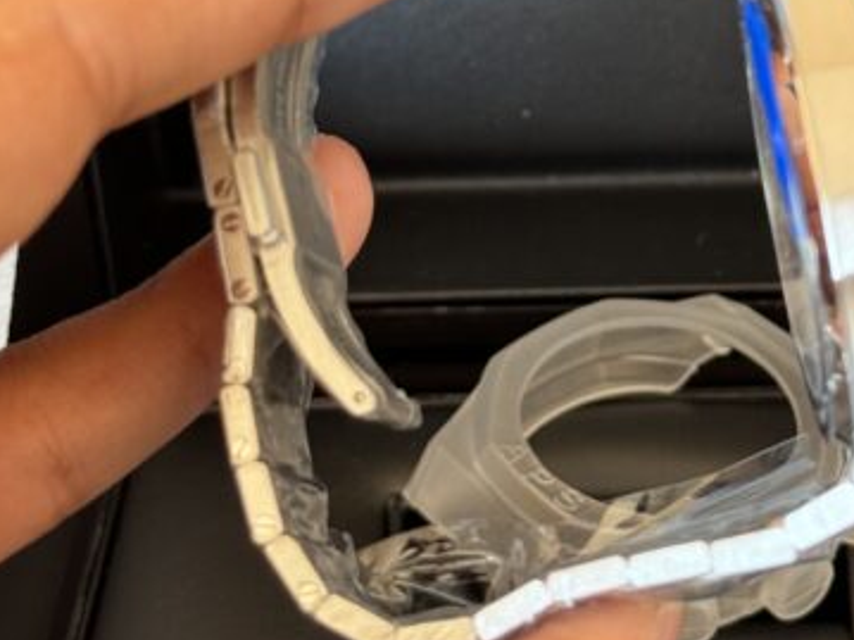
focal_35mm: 107
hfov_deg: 18.3
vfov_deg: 13.8
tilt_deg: -42.5
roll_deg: +2.2
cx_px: 628
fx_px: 2639
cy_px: 157
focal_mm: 6.76
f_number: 1.78
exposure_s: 1/60
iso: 250
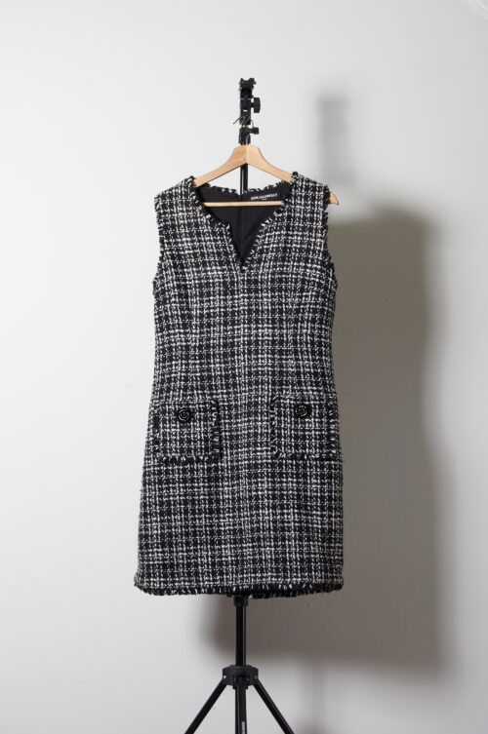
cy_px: 367
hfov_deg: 16.5
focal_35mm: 82
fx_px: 1682
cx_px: 244
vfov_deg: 24.6
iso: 200
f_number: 9
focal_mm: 55
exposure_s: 1/100
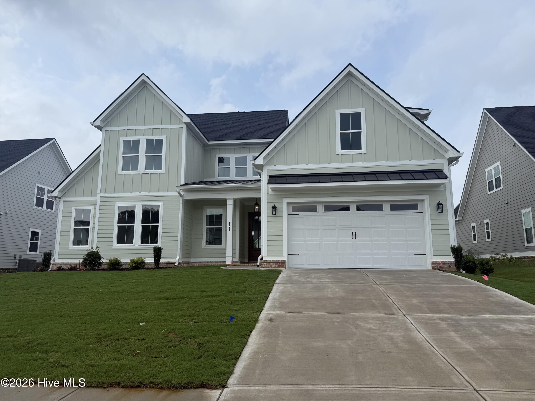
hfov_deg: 71.6
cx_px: 268
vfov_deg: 56.8
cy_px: 200
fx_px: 371
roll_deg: -0.2
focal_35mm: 24
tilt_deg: +9.7
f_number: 1.78
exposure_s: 1/4673
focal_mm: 6.76
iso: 80
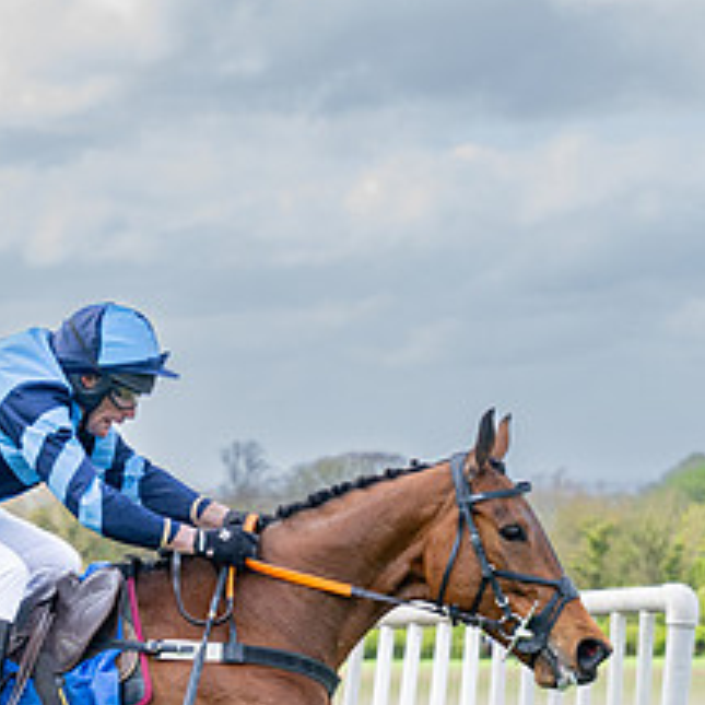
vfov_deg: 8.2
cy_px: 614
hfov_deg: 8.1
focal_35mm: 214
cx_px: -48
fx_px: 4931
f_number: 3.5
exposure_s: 1/1250
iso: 400
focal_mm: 70
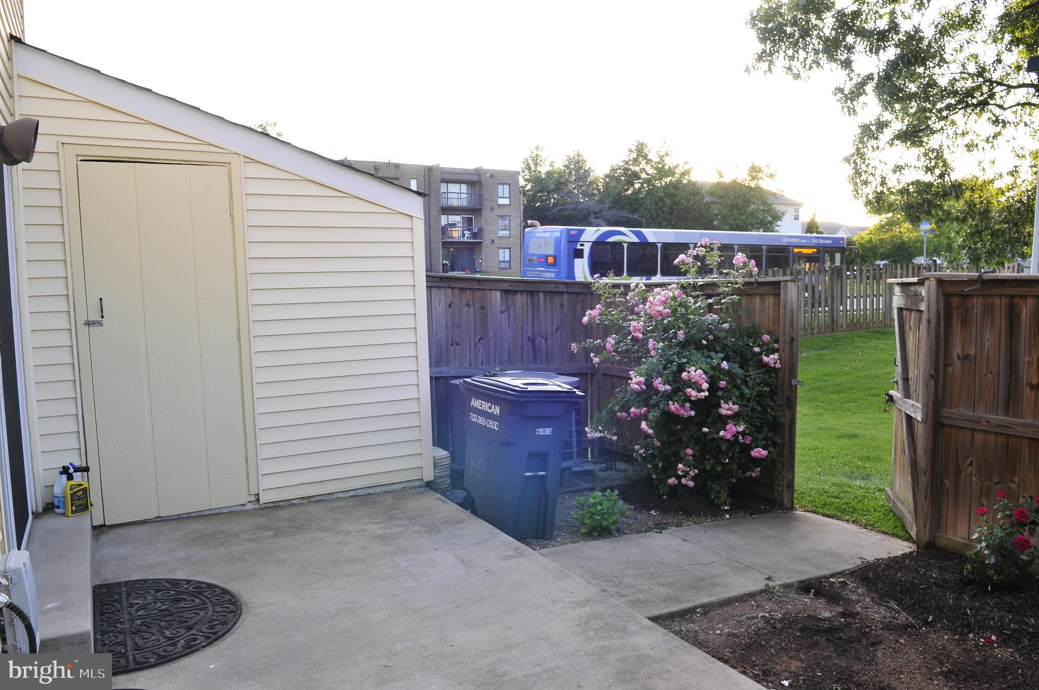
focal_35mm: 26
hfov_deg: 70.5
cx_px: 520
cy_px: 345
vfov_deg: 50.3
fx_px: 735
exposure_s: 1/30
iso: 400
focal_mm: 17
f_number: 10
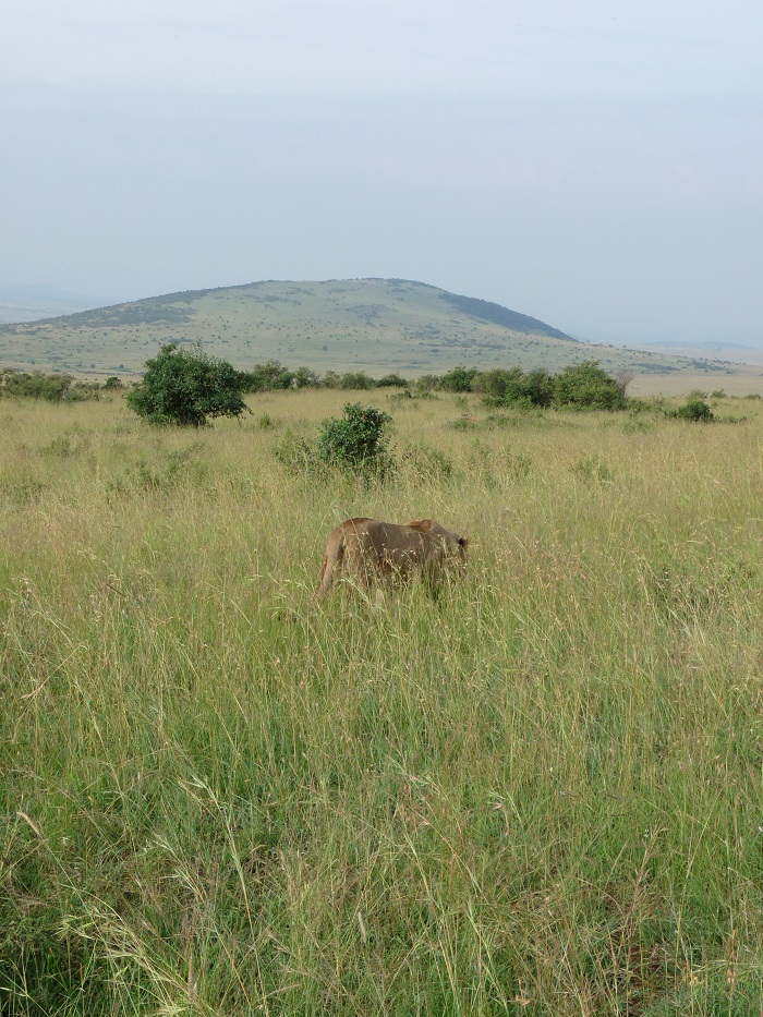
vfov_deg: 33.8
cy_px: 508
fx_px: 1675
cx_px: 382
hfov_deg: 25.7
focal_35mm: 57
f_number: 5.6
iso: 100
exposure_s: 1/250
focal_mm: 10.1
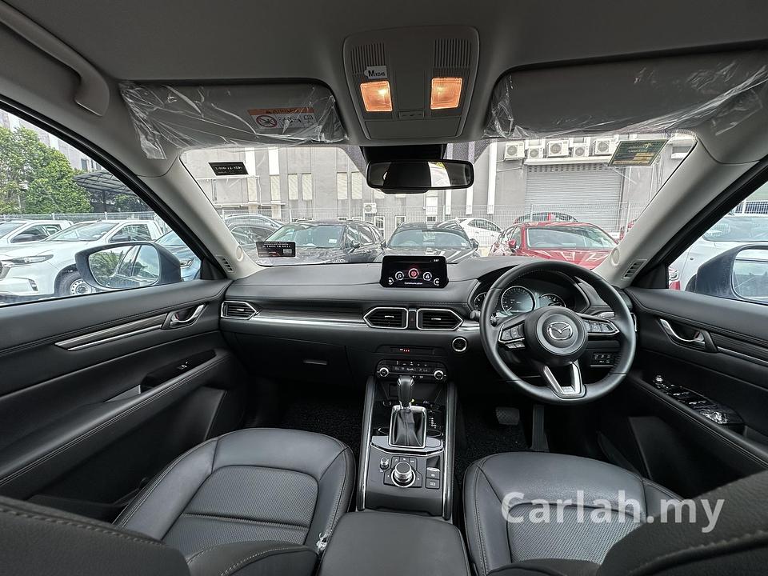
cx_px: 384
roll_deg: -0.4
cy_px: 288
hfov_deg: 102.1
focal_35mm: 14
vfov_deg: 85.7
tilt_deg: -7.5
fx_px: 311
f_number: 2.2
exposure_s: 1/177
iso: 40
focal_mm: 2.22
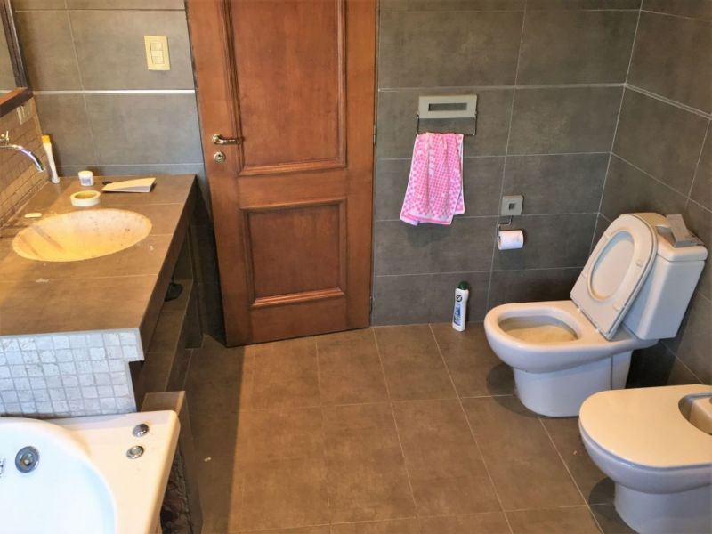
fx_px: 596
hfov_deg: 61.7
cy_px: 267
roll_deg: -0.6
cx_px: 356
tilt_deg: -27.5
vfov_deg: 48.2
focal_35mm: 29
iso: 40
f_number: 2.2
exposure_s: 1/33
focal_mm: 4.15
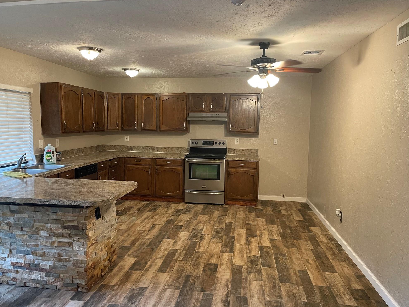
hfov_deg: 65.3
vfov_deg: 51.4
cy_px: 153
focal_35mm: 27
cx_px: 198
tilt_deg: -5.0
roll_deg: +0.0
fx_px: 319
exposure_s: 1/60
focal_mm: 4.2
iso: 125
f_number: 1.6
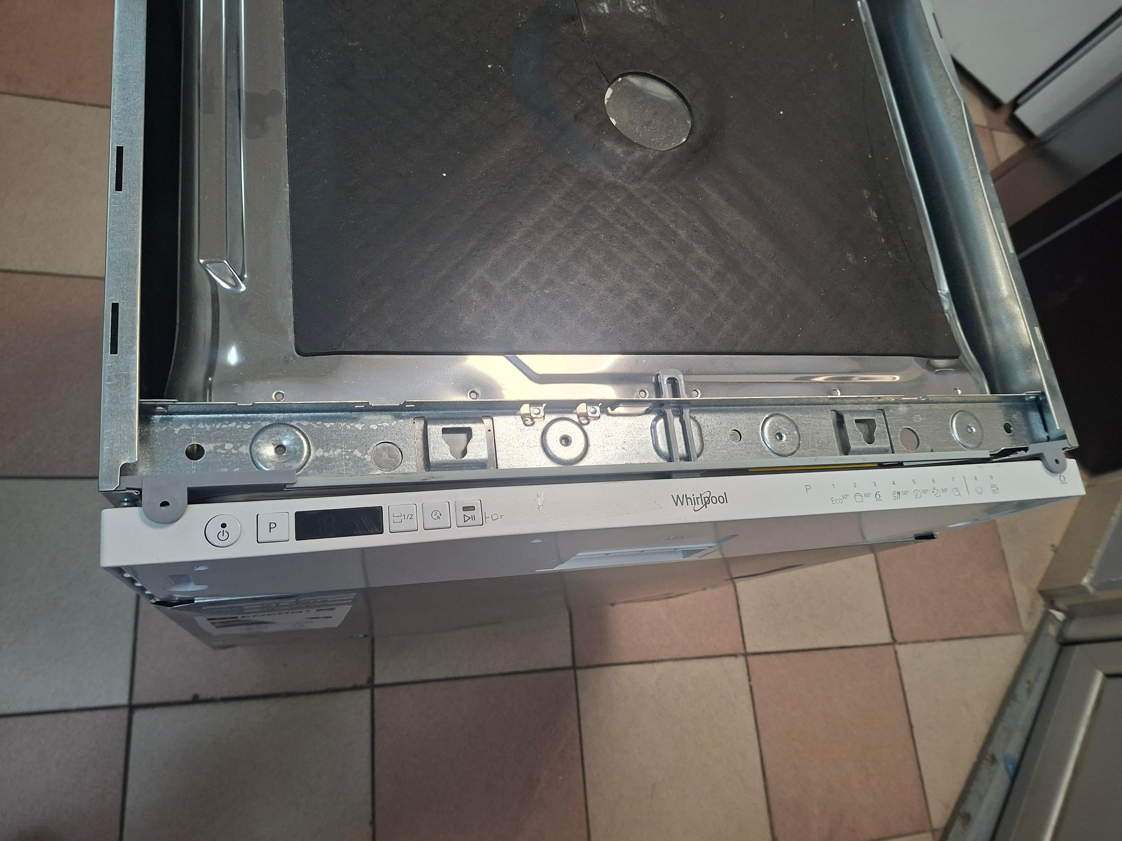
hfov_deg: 73.9
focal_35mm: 23
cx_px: 561
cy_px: 420
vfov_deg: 58.9
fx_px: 745
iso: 250
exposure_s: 1/100
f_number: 1.8
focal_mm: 5.54
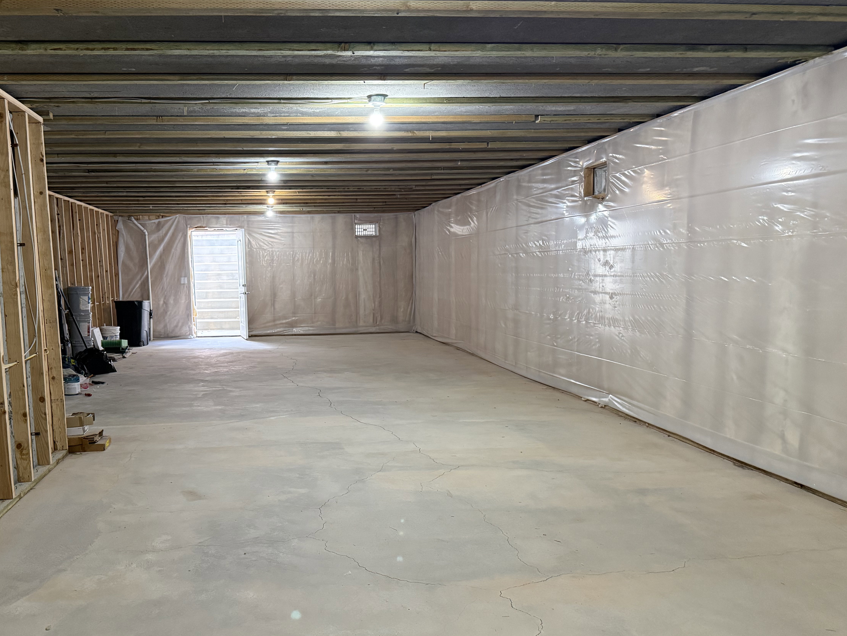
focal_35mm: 31
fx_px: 759
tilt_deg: -6.9
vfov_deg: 45.3
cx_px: 344
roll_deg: +1.0
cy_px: 364
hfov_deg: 57.9
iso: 500
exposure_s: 1/60
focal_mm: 6.76
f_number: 1.78
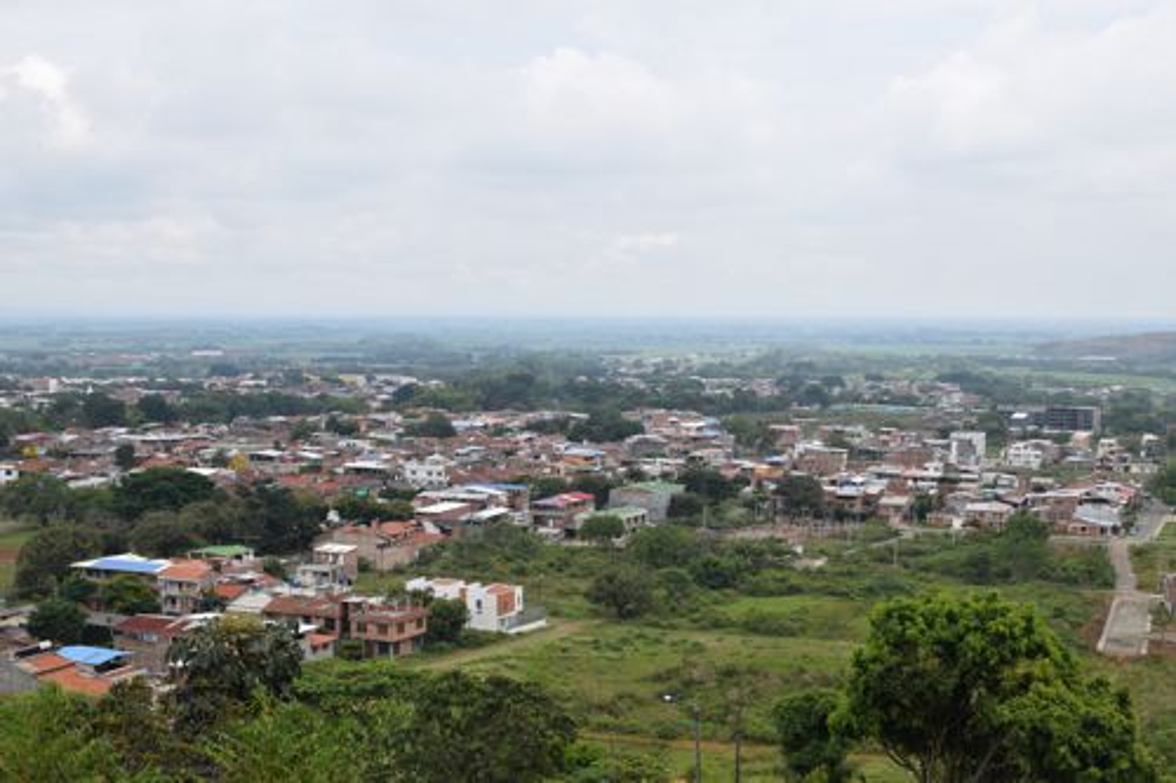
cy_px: 392
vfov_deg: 28.1
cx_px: 588
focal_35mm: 48
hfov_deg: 41.1
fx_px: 1567
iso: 200
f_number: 10
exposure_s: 1/400
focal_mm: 32
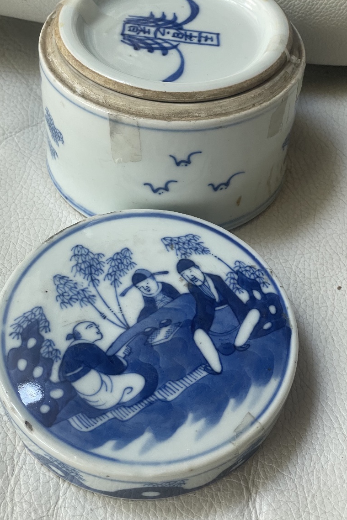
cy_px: 257
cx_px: 160
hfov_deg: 23.8
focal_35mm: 57
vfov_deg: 35.1
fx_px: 824
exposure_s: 1/99
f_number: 2
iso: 100
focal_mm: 6
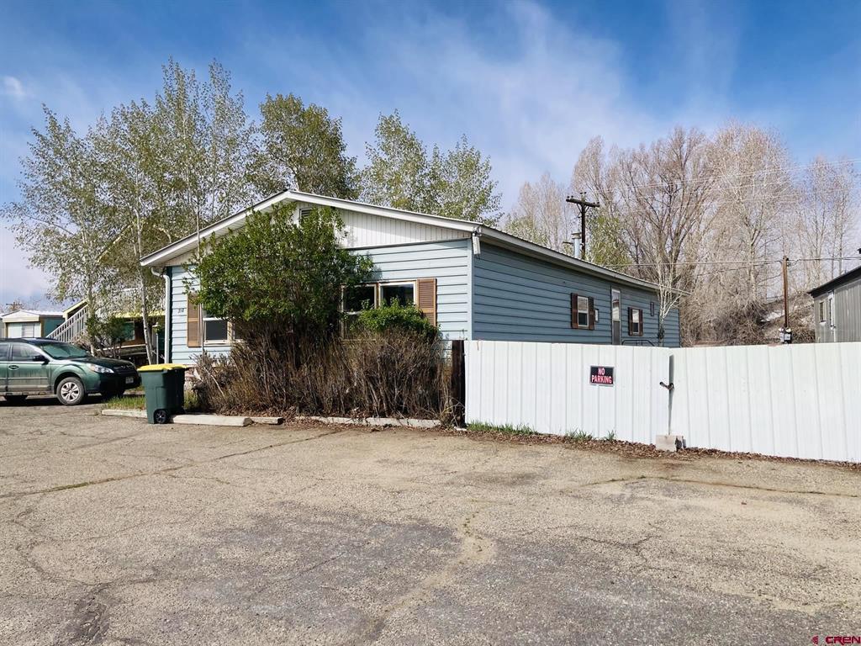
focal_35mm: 28
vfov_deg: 49.7
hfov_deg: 63.4
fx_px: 696
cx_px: 430
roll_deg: -0.2
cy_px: 323
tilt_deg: +4.7
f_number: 1.8
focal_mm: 3.99
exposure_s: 1/2825
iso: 20
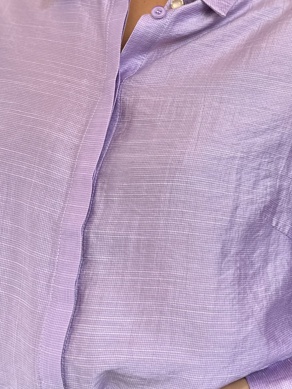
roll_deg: -3.7
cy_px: 155
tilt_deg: -1.7
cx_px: 279
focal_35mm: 54
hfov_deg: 25.9
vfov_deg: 35.4
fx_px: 607
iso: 125
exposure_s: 1/121
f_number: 1.78
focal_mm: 6.86
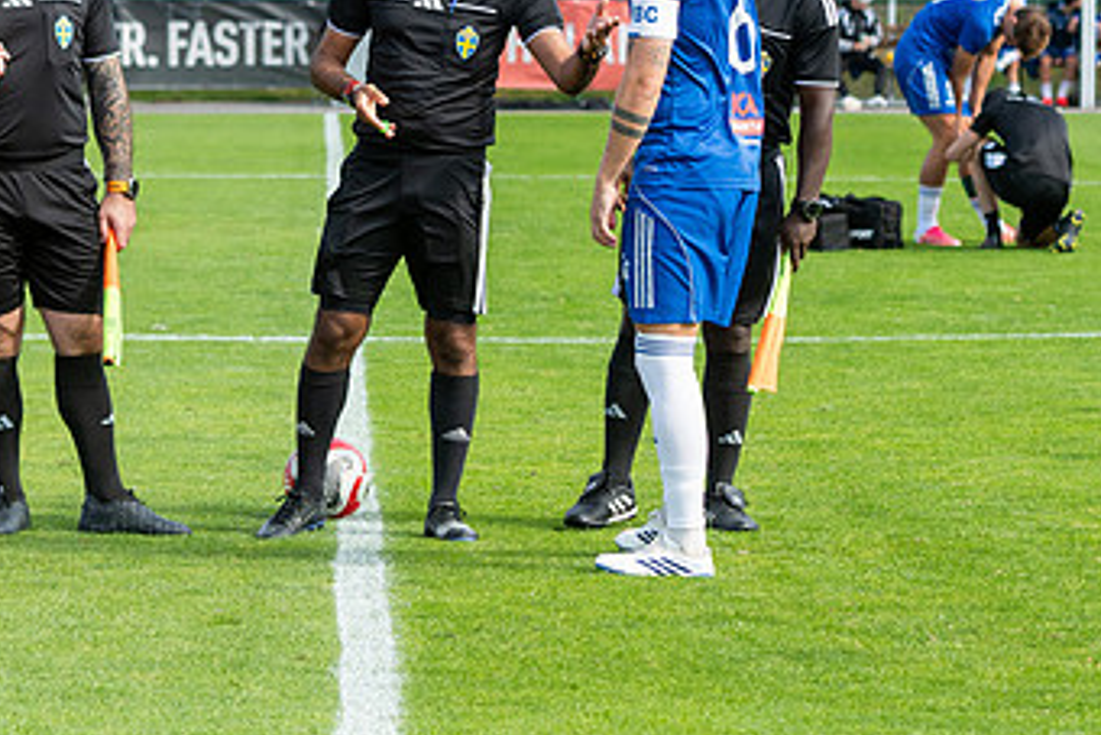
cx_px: 421
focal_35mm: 221
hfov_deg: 9.3
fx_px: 6761
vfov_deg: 6.2
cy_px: 128
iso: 360
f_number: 4.5
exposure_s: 1/800
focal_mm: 86
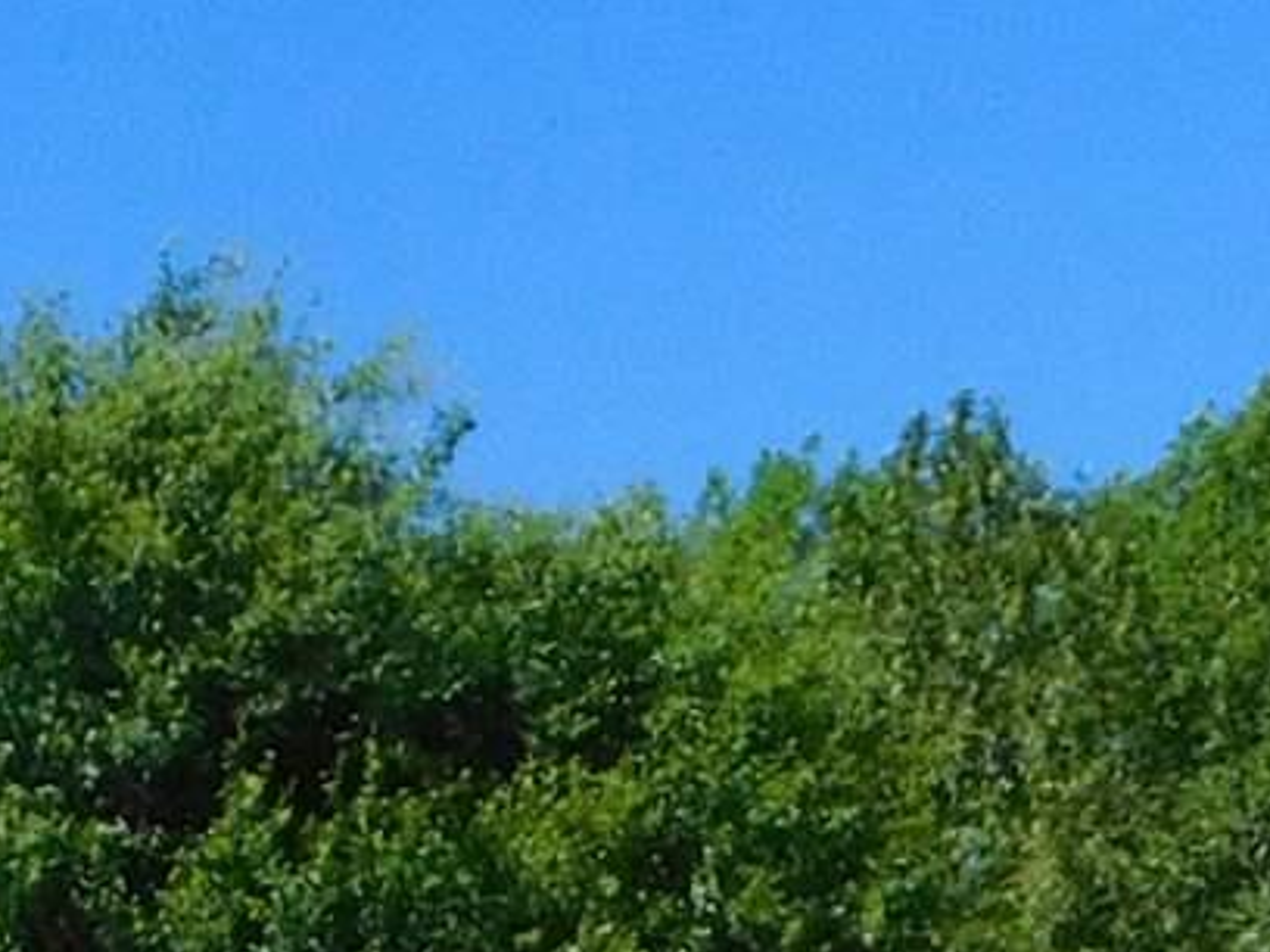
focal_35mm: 173
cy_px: 1381
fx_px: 6347
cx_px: -364
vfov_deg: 8.4
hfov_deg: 11.2
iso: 125
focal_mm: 4
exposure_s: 1/1500
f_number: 3
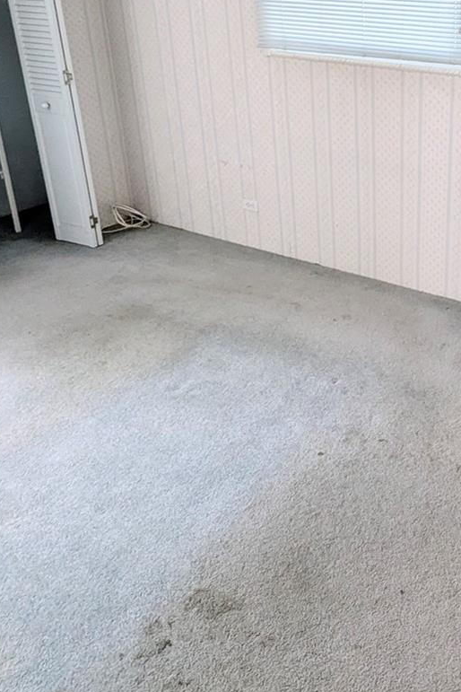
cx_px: 458
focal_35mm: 28
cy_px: 172
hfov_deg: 40.7
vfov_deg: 61.8
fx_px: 538
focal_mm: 1.95
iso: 98
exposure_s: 1/29
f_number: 2.2
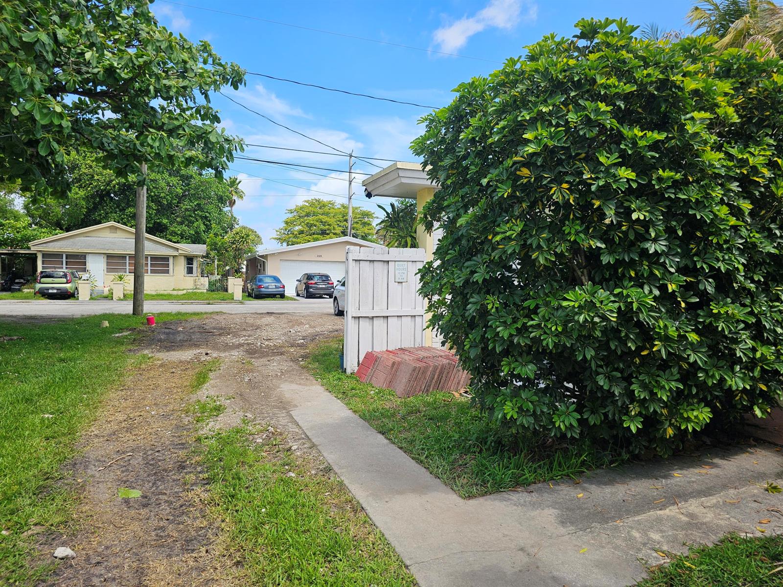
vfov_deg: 58.9
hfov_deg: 73.9
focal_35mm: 23
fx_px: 520
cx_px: 392
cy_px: 294
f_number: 1.7
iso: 10
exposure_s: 1/477
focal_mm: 6.3
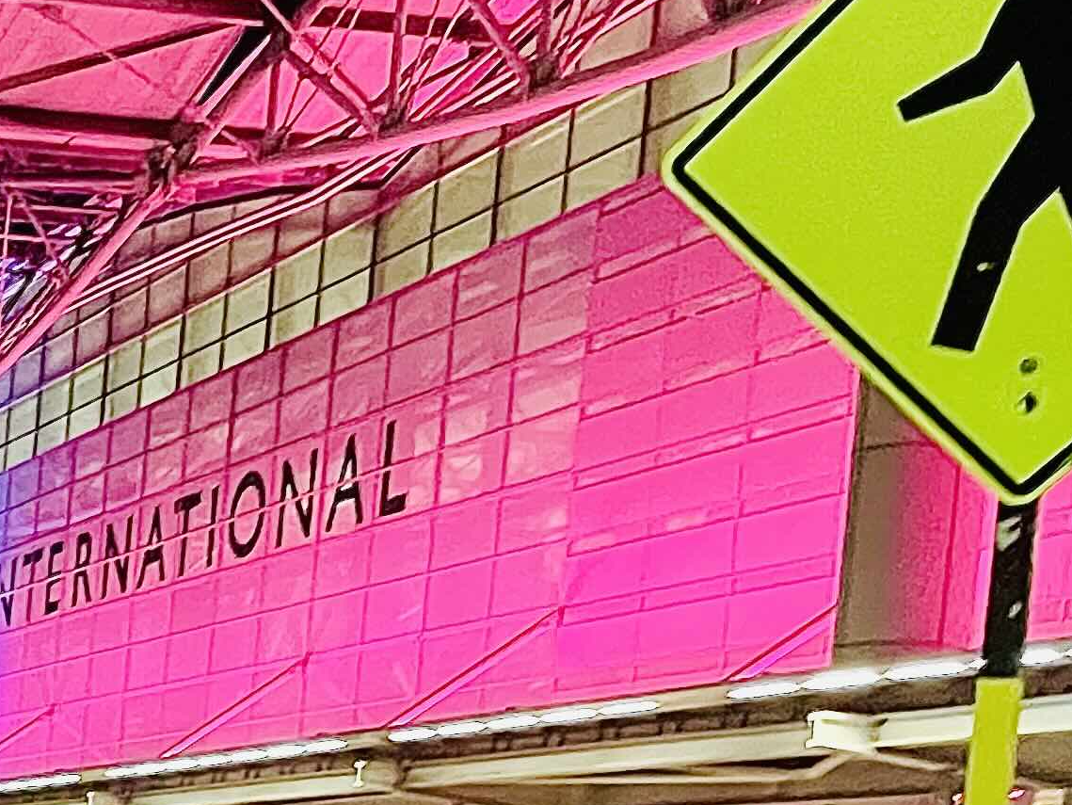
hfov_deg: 18.5
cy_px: 1141
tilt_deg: -2.2
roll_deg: -4.4
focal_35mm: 92
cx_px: -609
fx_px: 2850
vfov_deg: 15.1
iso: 640
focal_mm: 4.2
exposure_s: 1/30
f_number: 1.6
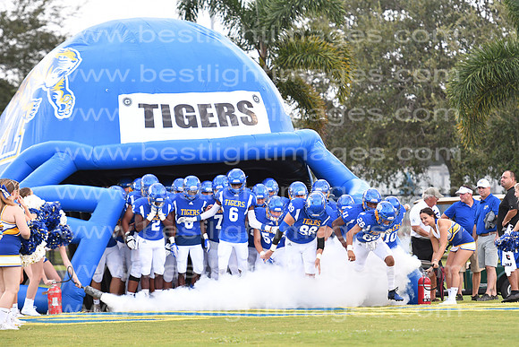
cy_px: 174
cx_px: 260
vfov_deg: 5.6
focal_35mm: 248
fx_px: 3569
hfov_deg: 8.3
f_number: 3.2
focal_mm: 165
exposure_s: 1/500
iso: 800
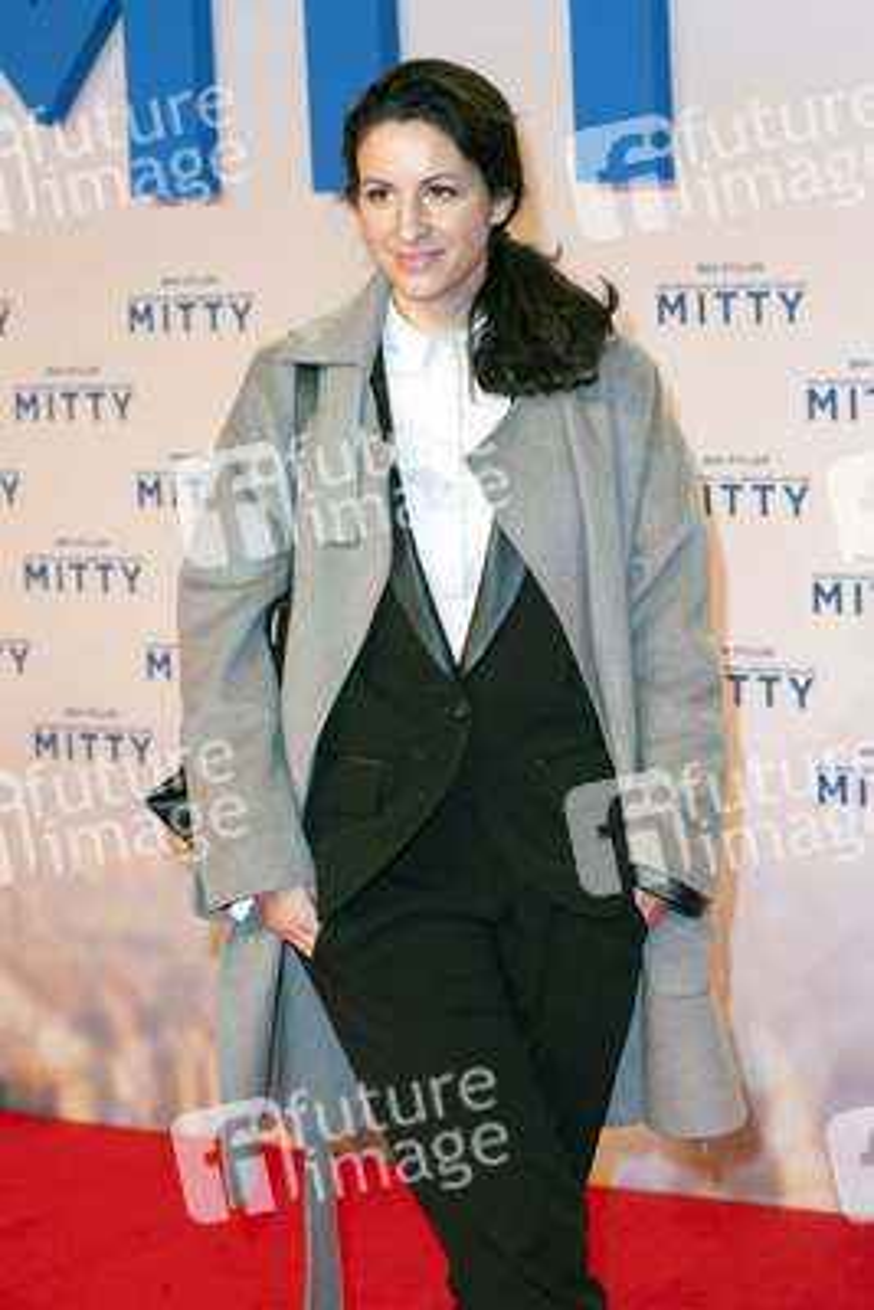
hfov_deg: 17.1
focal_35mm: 80
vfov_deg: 25.4
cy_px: 655
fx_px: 2911
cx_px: 437
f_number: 6.3
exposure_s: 1/250
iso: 800
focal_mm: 80
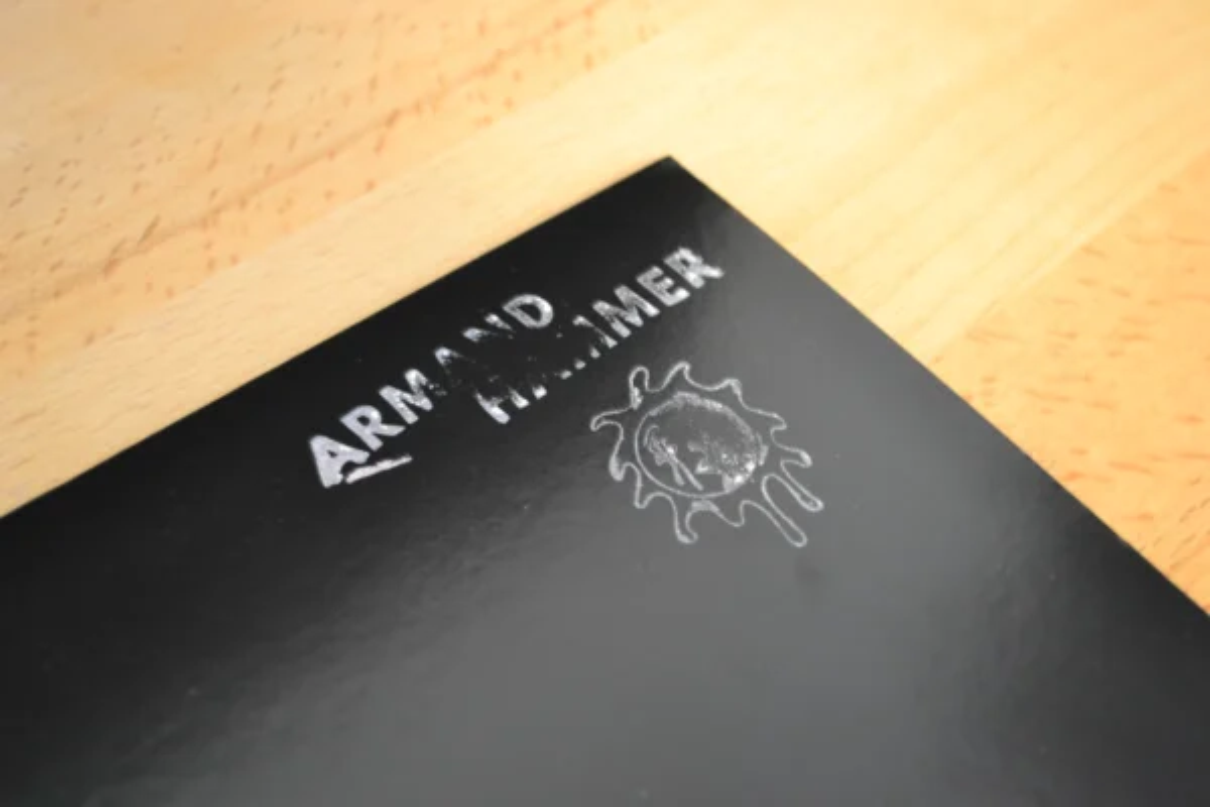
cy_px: 404
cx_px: 605
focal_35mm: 48
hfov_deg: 41.1
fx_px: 1613
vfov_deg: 28.1
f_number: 4.8
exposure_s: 1/2.5
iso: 800
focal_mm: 32
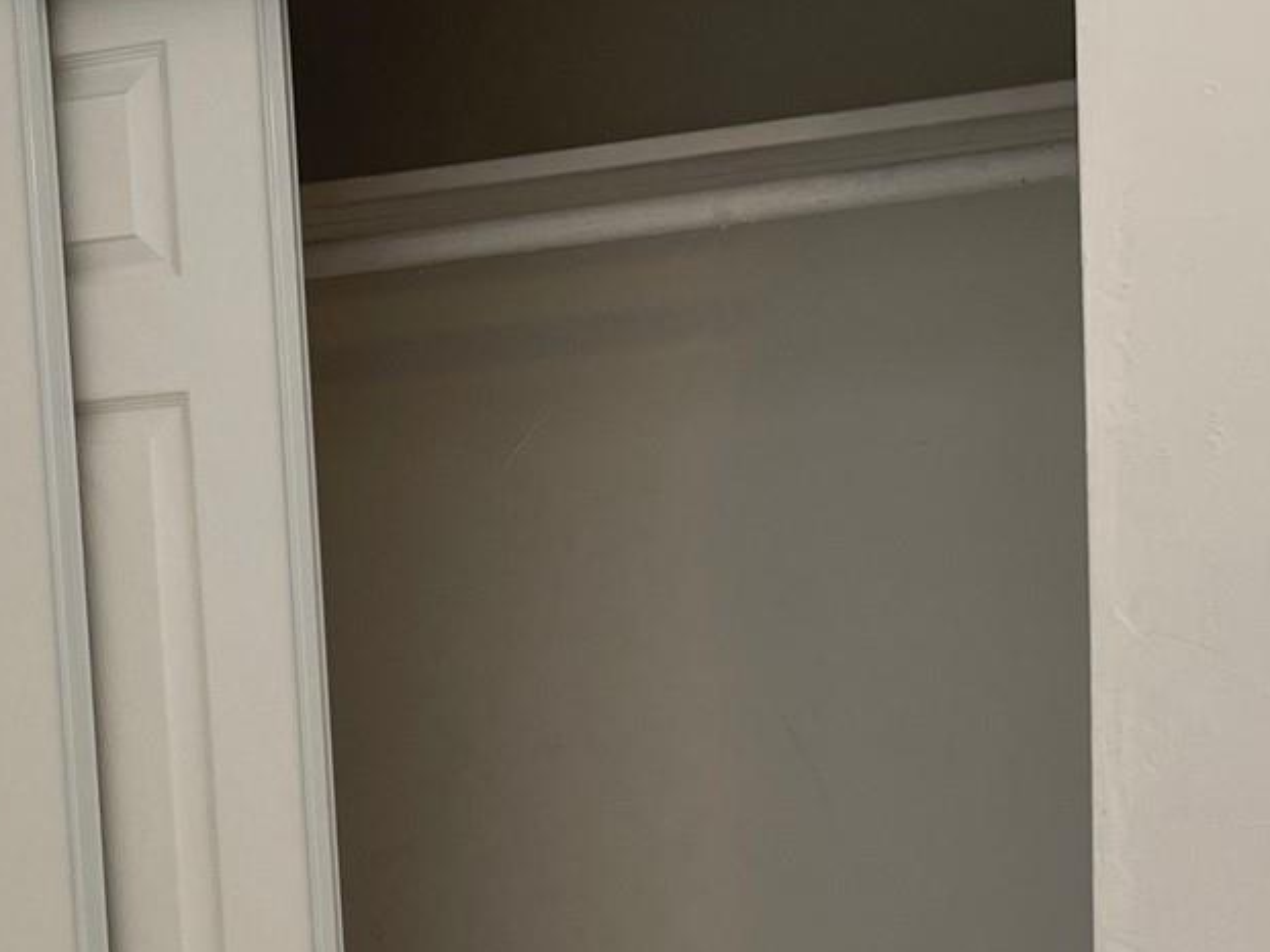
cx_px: 239
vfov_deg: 21.4
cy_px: 878
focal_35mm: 67
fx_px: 2459
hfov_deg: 28.3
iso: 125
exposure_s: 1/120
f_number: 1.6
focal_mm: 5.1
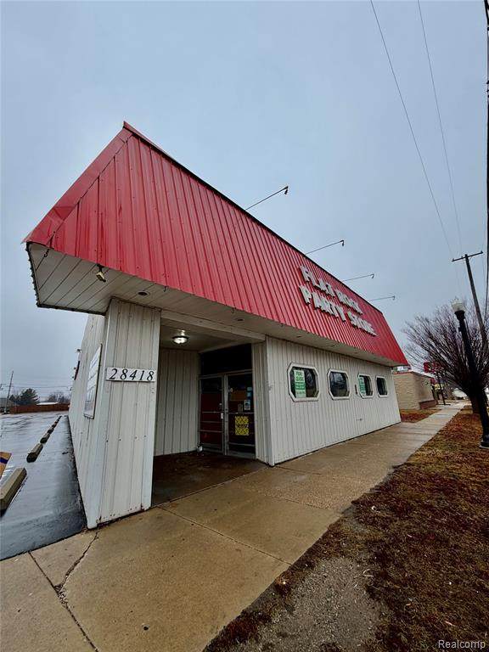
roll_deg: +0.6
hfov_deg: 85.7
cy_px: 326
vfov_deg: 102.1
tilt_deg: +16.6
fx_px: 264
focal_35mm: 14
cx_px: 244
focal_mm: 2.22
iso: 50
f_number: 2.2
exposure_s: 1/502
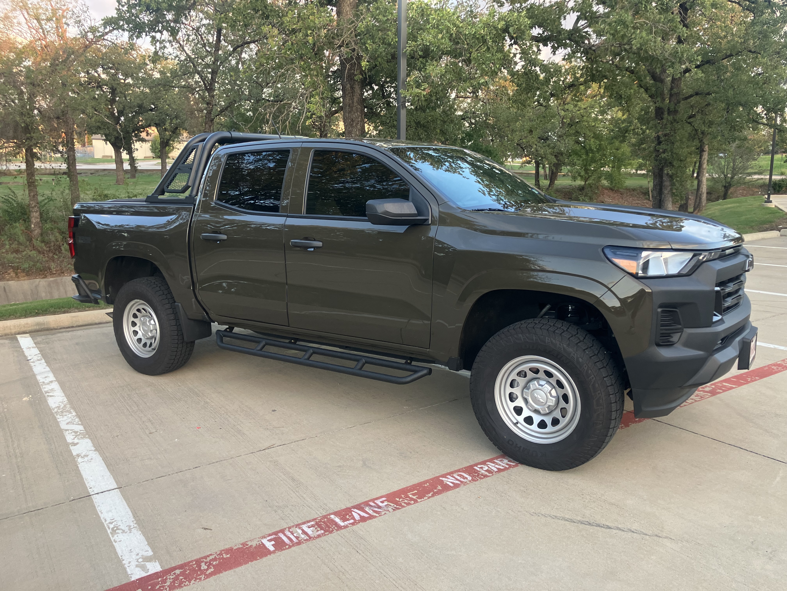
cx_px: 394
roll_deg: -0.8
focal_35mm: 28
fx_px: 637
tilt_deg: -8.4
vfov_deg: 49.7
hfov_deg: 63.4
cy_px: 296
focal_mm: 3.99
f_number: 1.8
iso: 80
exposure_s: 1/115
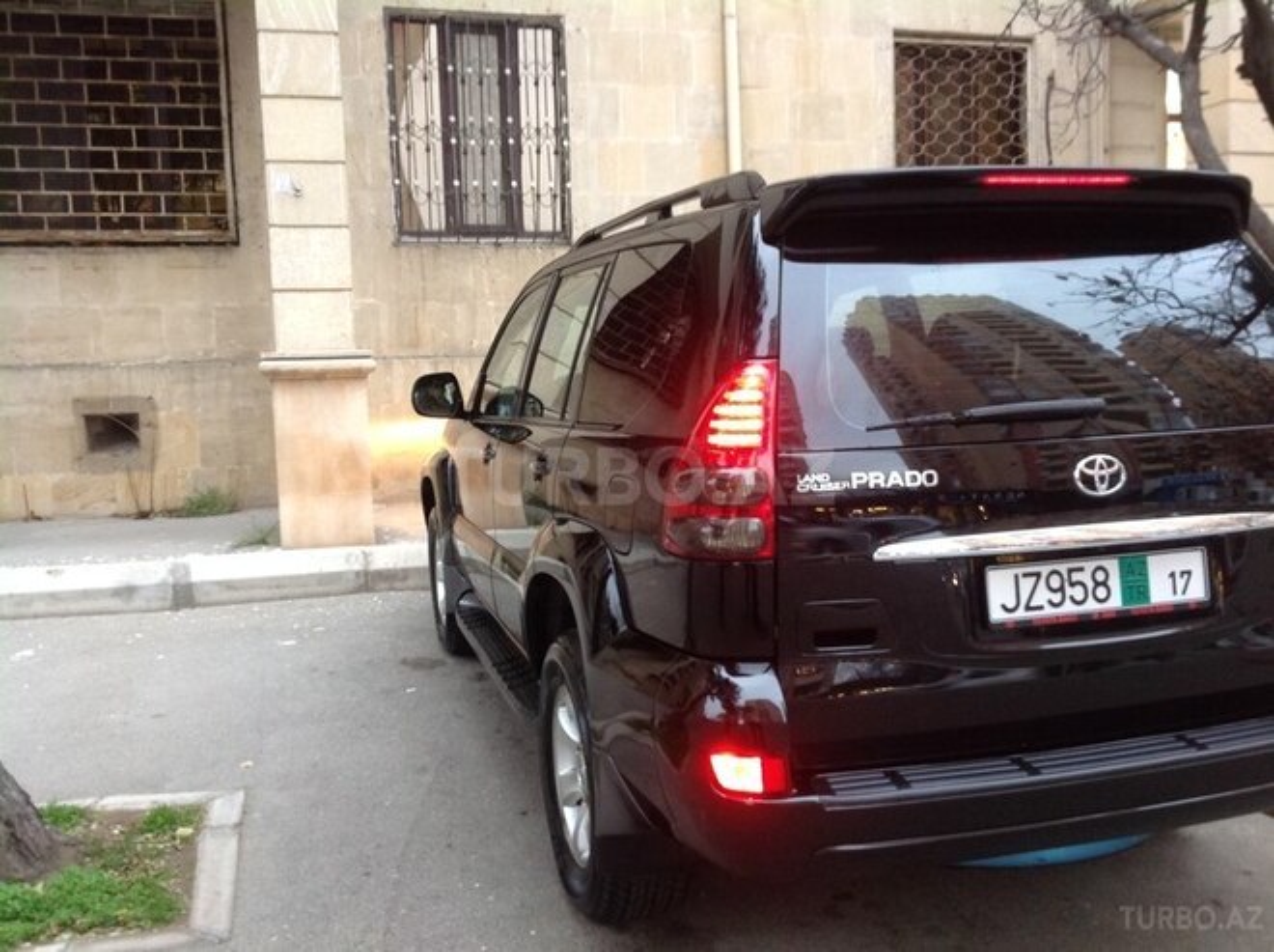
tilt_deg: -5.9
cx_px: 637
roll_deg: +1.5
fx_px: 1286
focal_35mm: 35
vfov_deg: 40.6
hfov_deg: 52.7
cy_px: 476
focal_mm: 4.28
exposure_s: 1/15
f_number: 2.4
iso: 100
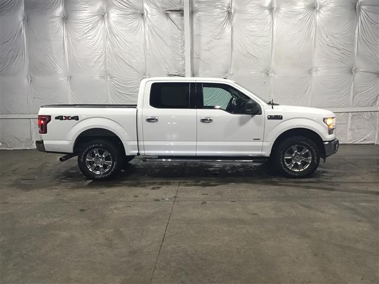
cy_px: 142
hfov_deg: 58.4
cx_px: 190
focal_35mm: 31
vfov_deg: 45.4
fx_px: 339
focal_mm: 3.3
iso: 50
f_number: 2.4
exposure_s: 1/30
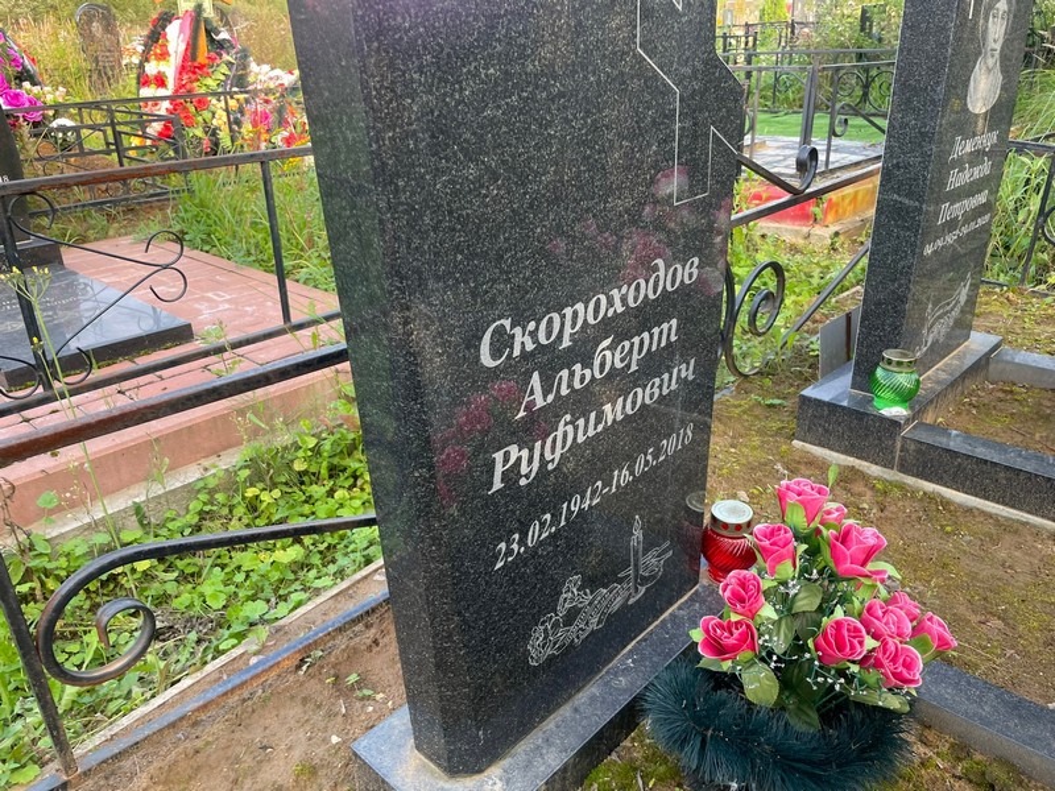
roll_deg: +2.7
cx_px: 528
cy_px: 396
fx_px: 792
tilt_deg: -28.8
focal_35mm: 26
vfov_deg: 53.1
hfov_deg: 67.3
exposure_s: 1/142
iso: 32
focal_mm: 4.2
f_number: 1.6
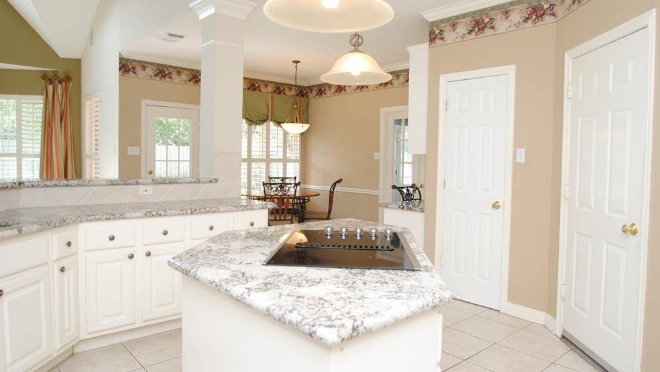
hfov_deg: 75.1
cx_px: 332
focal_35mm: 25
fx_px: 430
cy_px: 171
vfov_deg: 46.7
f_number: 4
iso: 200
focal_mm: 15
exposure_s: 1/60
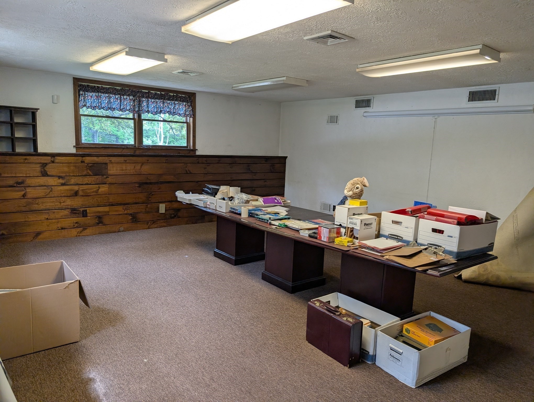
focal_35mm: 24
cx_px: 267
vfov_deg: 56.9
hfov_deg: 71.5
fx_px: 371
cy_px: 201
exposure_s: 1/120
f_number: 1.68
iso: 86
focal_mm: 6.9
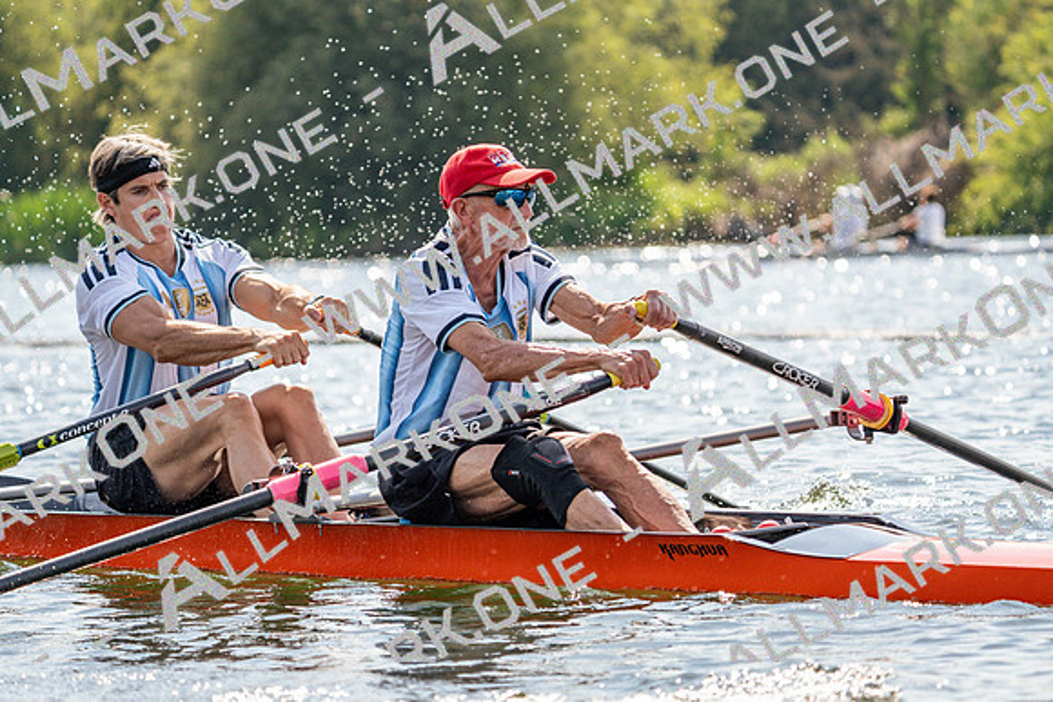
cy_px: 351
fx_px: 5851
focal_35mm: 200
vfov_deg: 6.9
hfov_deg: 10.3
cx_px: 526
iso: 320
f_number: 5.6
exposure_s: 1/1600
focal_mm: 200
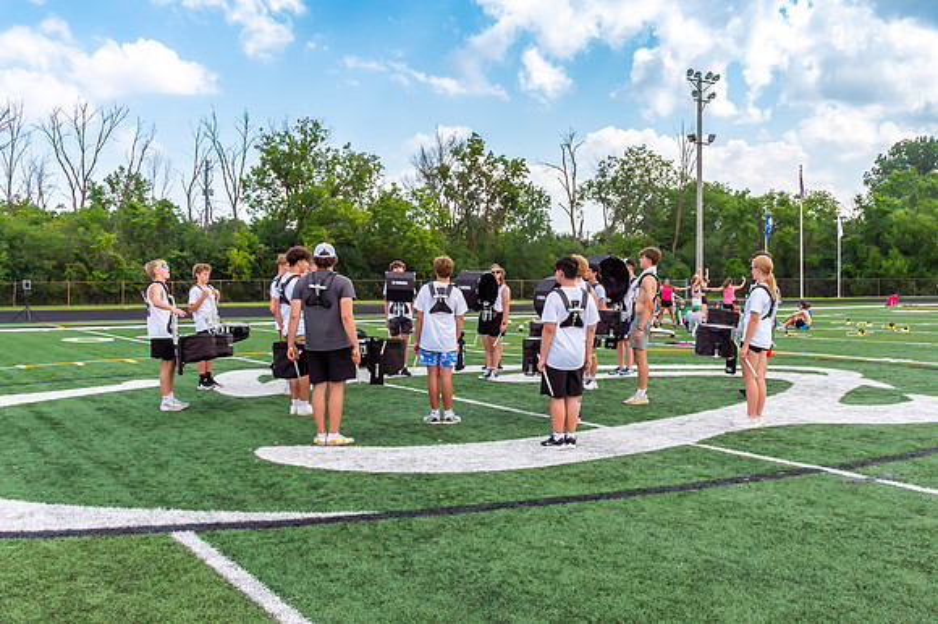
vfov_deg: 35.5
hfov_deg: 51.2
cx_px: 524
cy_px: 292
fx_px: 976
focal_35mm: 37
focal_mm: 31
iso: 1250
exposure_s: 1/1600
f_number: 13
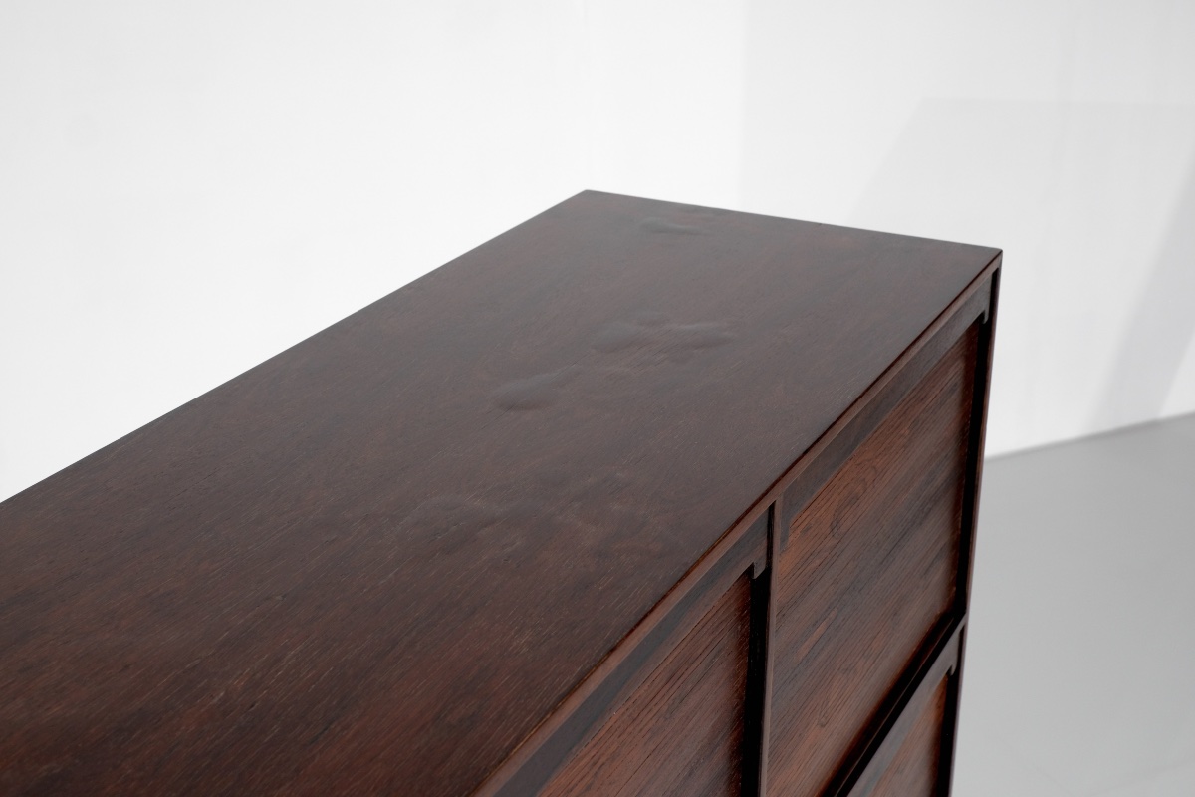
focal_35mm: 53
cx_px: 598
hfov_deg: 37.5
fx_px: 1759
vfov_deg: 25.5
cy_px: 398
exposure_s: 1/70
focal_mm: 35
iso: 800
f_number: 5.6
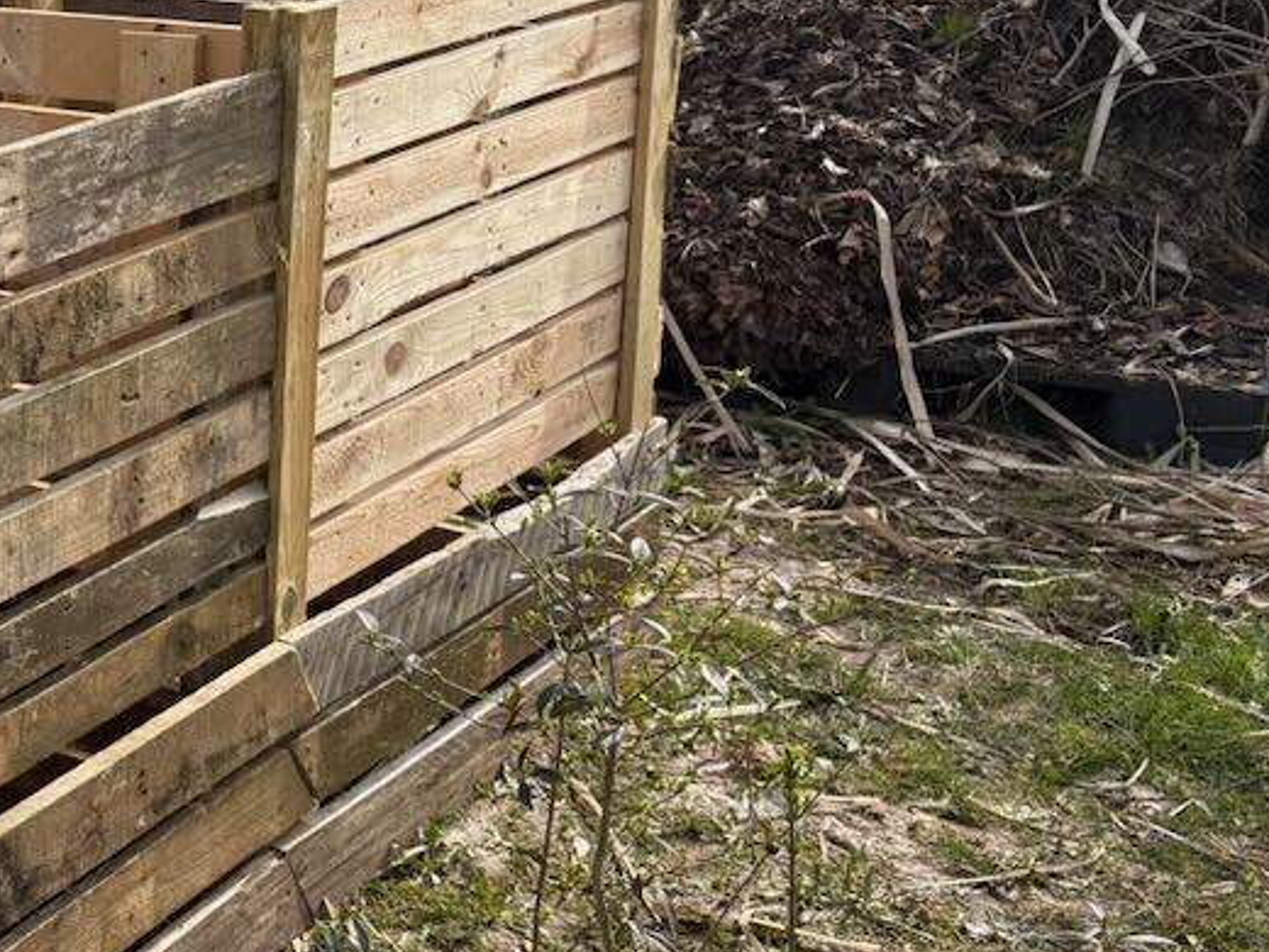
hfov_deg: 26.8
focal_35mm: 64
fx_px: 2346
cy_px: 342
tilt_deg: -16.0
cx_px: -256
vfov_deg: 22.9
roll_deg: +1.0
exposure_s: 1/2075
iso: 64
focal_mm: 5.96
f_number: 1.6
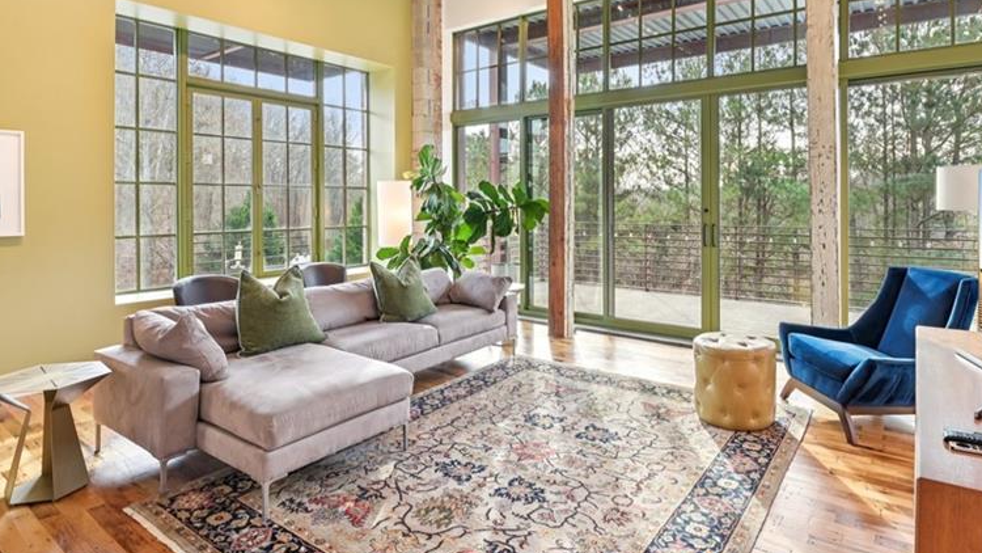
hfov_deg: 86.4
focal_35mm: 20
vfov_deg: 55.1
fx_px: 521
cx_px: 534
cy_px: 199
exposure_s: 1/15
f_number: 9
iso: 200
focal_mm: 14
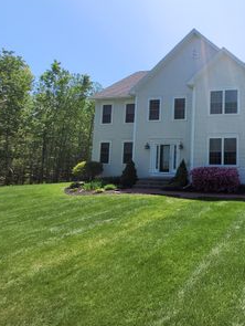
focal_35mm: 22
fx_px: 207
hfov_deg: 49.4
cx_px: 247
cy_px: 144
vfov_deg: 76.0
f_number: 2.2
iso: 40
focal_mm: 1.74
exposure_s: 1/1269
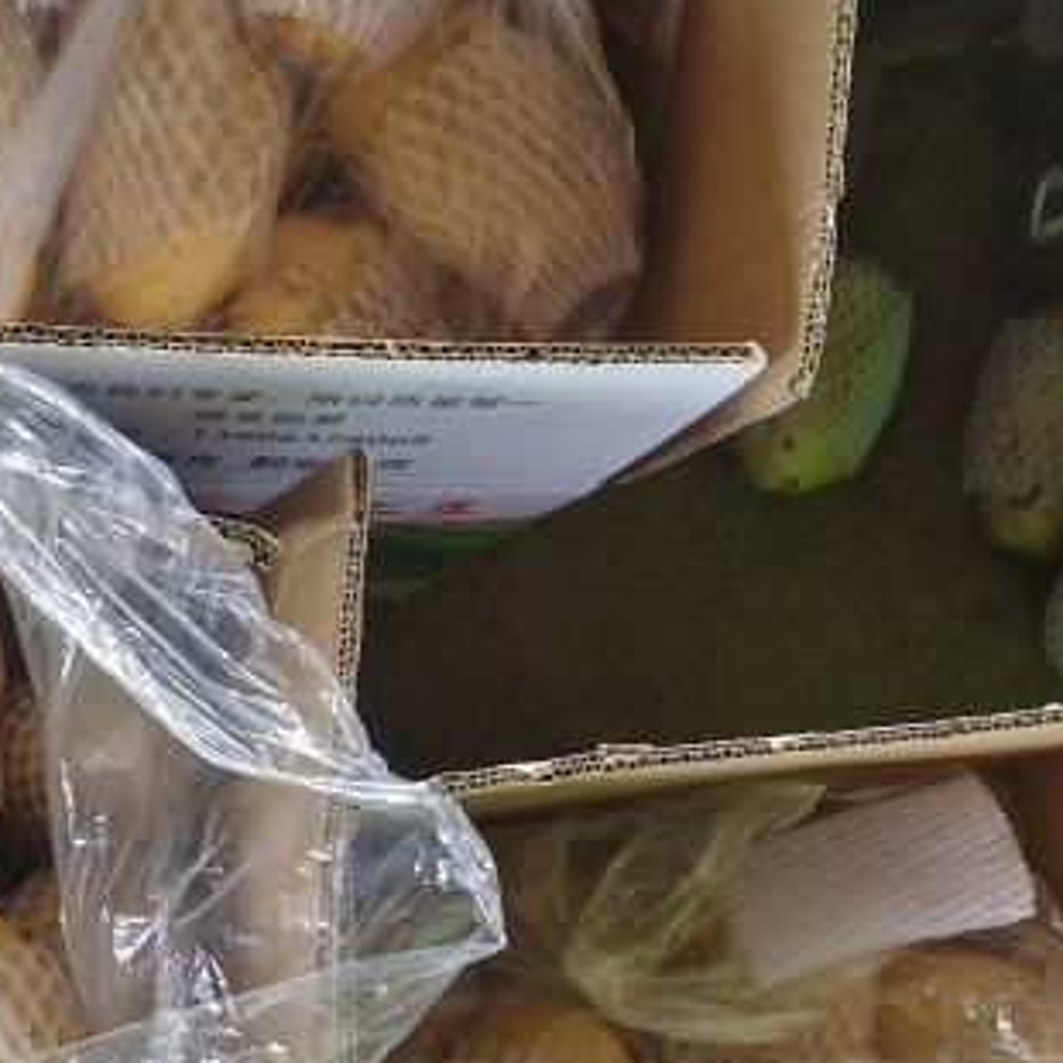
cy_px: 1024
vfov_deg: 23.8
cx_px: 58
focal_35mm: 70
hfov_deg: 23.8
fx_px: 2432
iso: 1320
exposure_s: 1/100
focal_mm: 5.5
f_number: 1.75
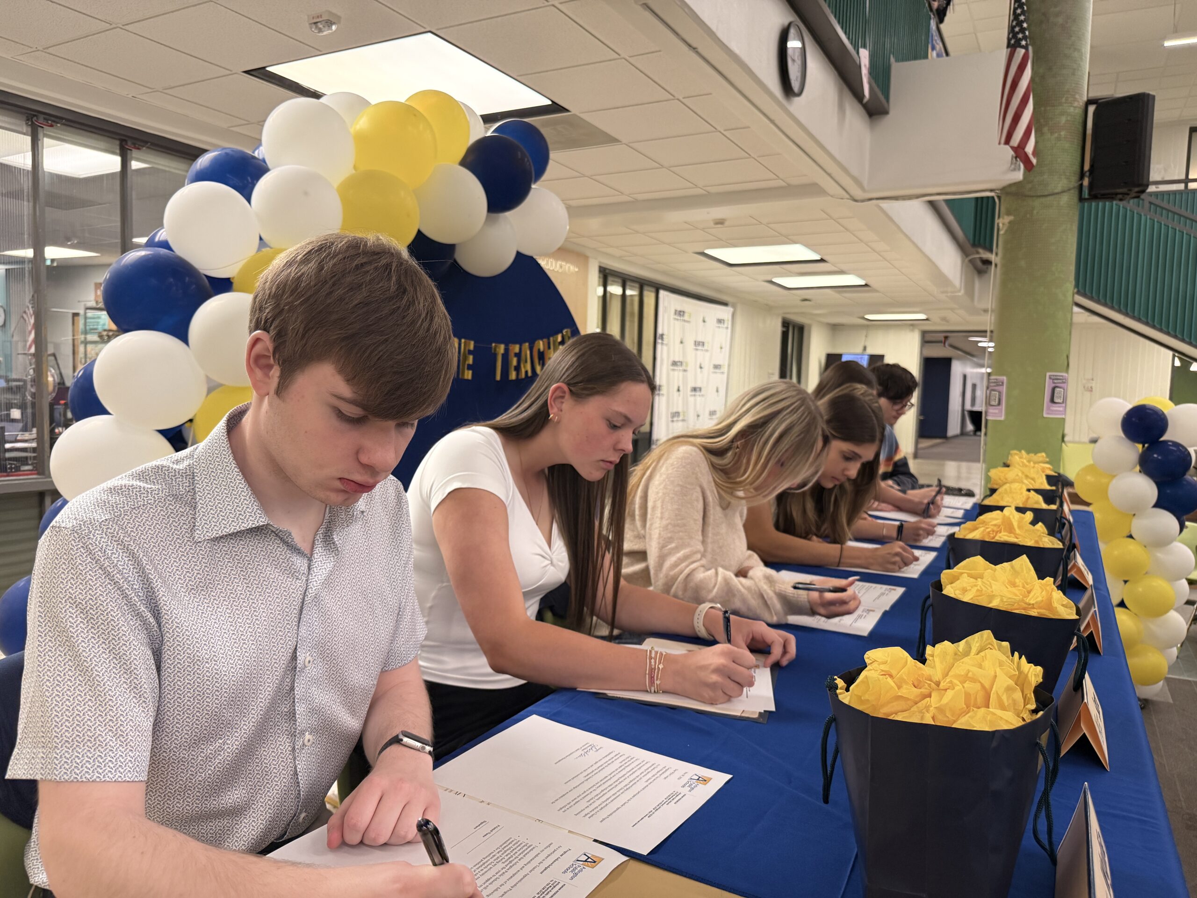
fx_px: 830
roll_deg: -1.3
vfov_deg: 56.8
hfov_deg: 71.6
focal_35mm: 24
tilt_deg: -3.7
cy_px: 449
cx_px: 598
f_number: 1.78
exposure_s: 1/120
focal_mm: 6.76
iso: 250
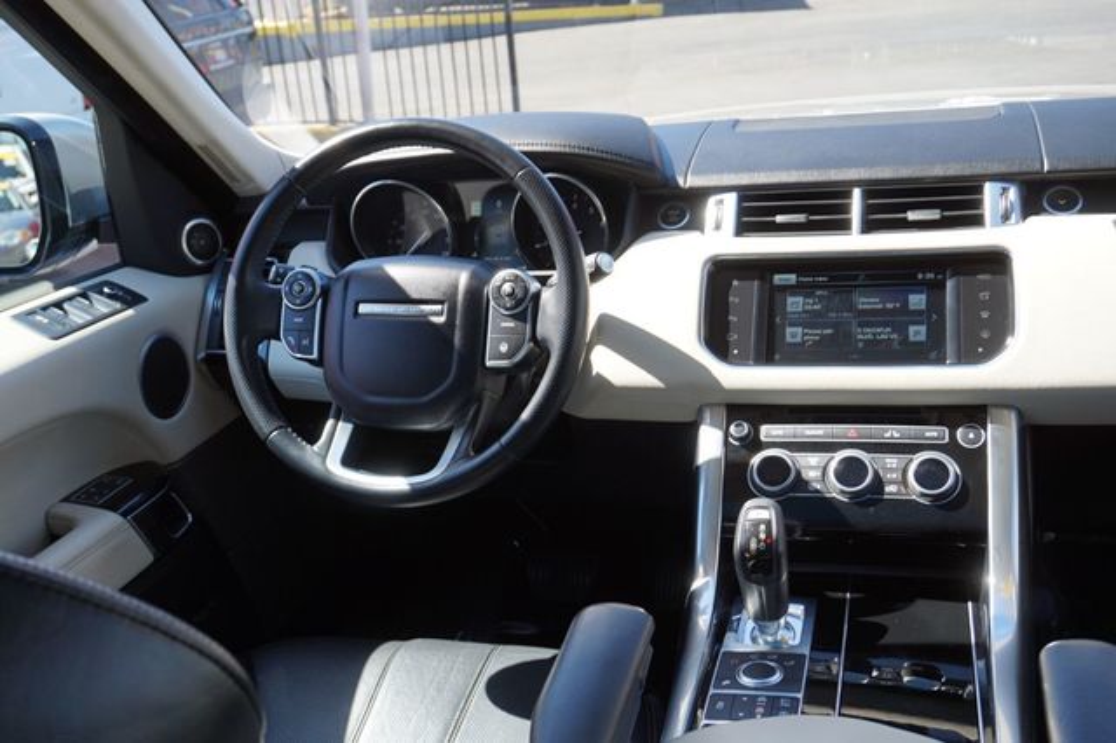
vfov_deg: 35.5
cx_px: 558
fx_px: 1162
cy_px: 372
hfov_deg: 51.3
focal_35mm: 38
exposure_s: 1/80
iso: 100
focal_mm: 25
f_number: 5.6
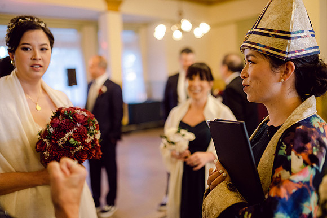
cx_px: 164
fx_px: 318
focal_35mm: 35
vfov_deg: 37.8
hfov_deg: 54.5
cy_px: 109
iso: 1000
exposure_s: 1/125
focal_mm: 35
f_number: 1.8
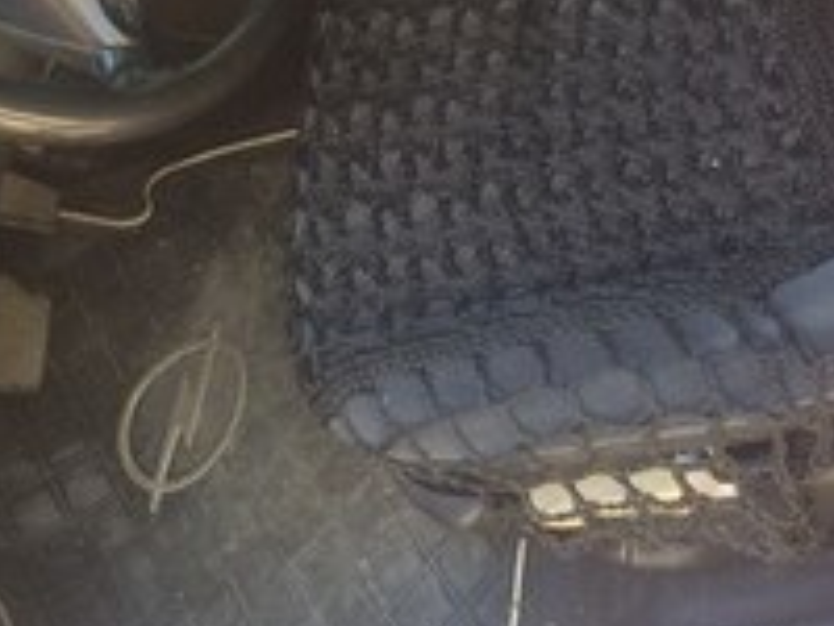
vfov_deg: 19.0
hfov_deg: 26.9
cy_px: -184
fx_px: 1735
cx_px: 292
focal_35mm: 72
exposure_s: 1/33
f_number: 2.2
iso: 40
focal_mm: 4.15
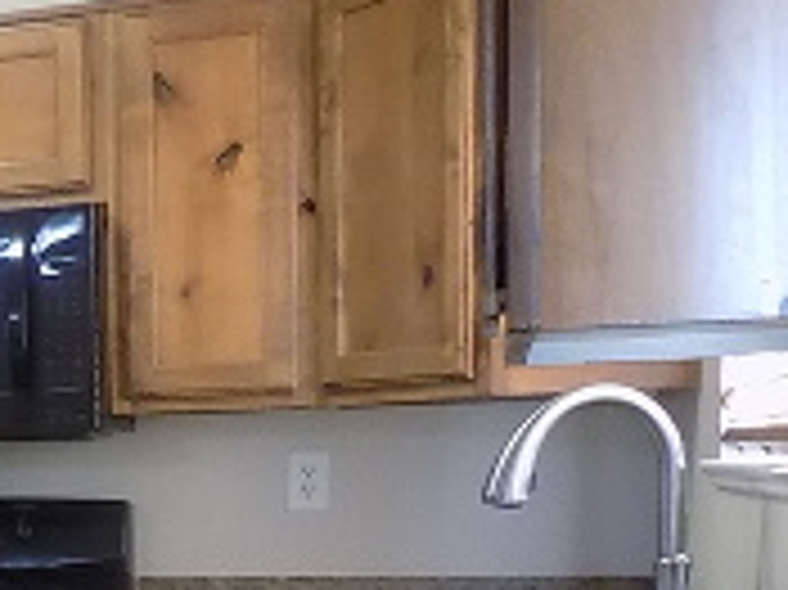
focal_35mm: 84
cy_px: 694
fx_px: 1911
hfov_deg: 20.0
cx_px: -405
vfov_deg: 16.8
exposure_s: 1/30
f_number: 3.1
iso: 360
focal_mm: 4
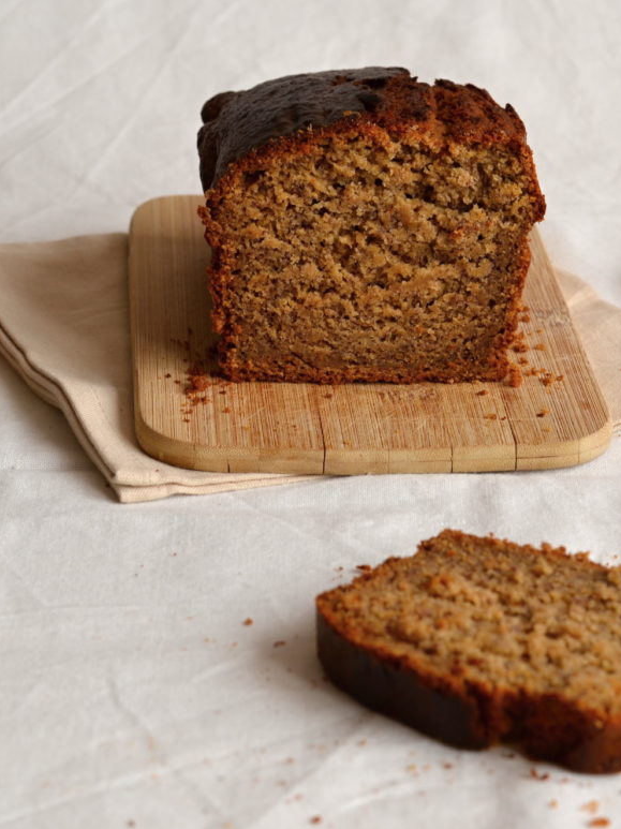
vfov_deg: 18.1
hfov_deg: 13.5
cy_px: 414
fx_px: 2609
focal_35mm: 109
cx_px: 454
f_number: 7.1
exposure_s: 1/30
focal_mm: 50
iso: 200
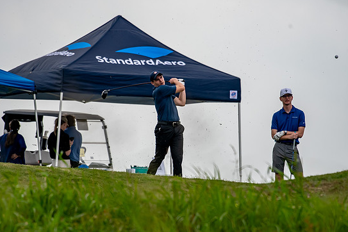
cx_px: 183
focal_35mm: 625
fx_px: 6041
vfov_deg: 2.2
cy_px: 112
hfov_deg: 3.3
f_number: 5.6
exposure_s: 1/2000
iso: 360
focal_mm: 390
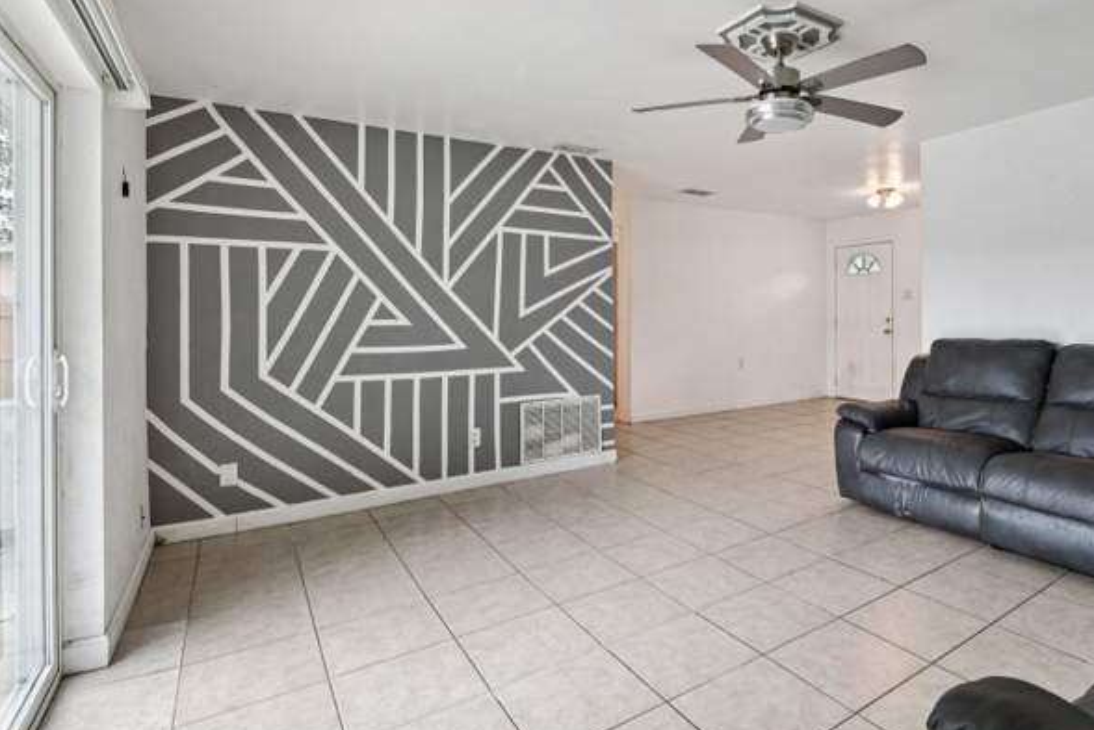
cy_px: 327
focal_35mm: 19
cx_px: 708
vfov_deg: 64.4
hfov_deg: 84.6
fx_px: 577
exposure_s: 1/25
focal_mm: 14
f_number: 8
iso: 400
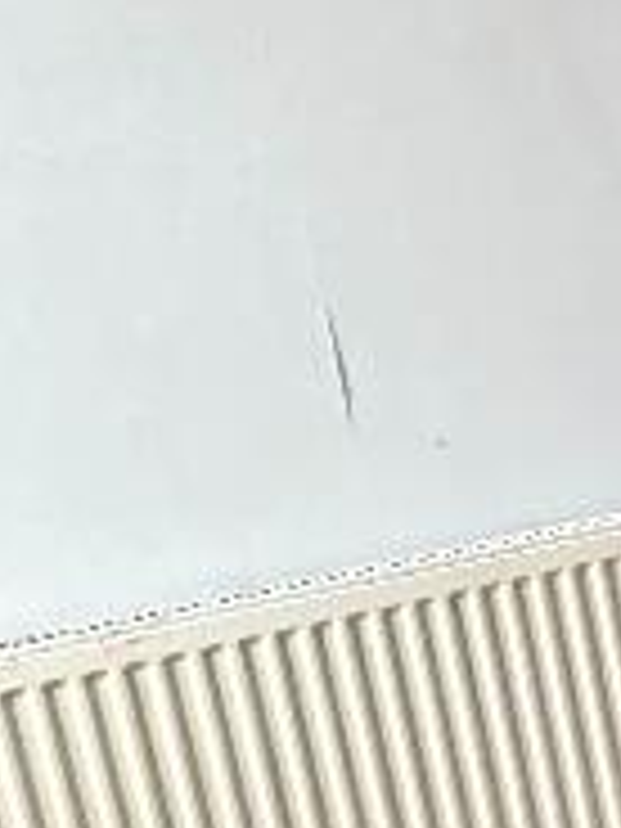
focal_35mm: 78
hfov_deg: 12.7
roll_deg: +3.0
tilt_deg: -12.4
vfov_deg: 25.0
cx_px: 1638
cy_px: 423
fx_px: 1866
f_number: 2.2
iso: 1250
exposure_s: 1/53
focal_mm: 2.22
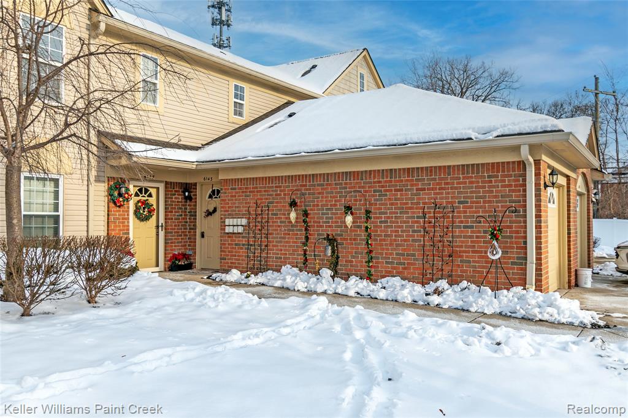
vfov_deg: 43.6
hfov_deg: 61.9
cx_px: 314
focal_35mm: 30
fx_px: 523
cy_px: 209
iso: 100
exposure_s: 1/500
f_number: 8
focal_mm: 20
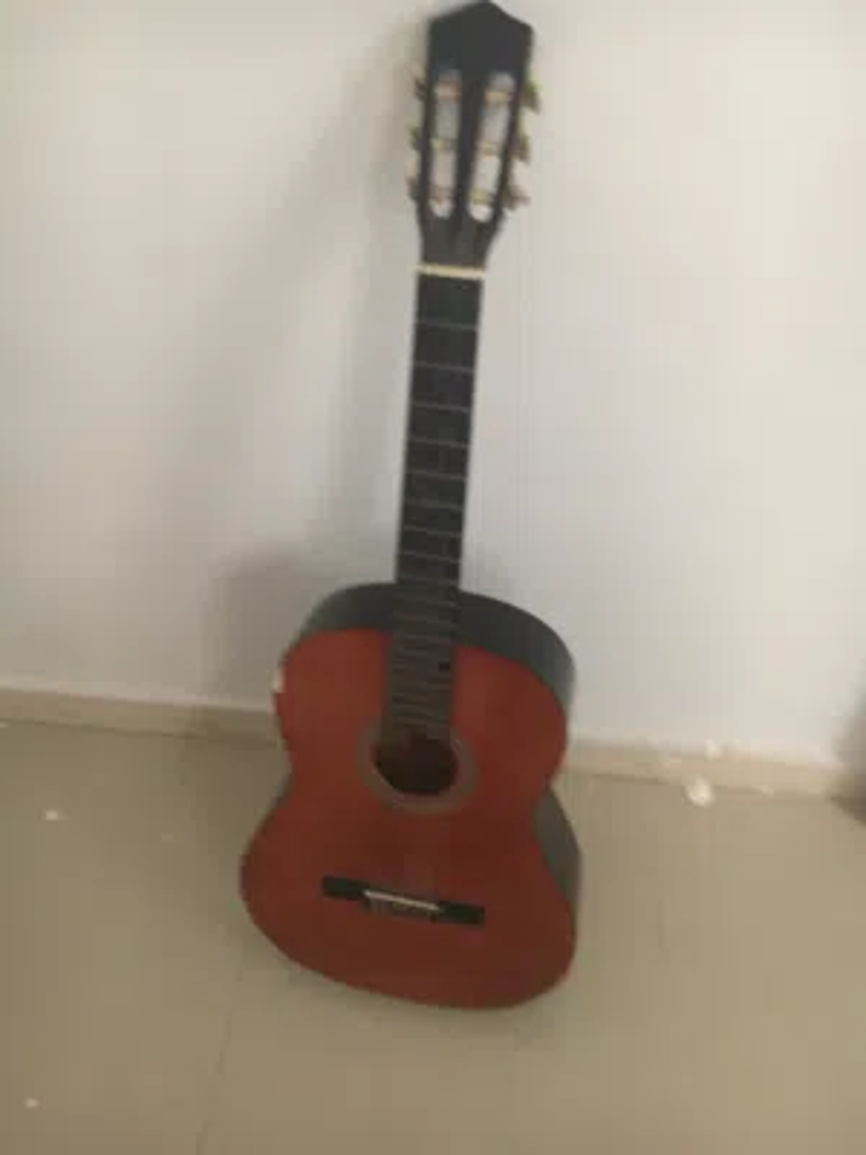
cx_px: 433
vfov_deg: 61.7
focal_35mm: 29
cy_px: 578
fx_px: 967
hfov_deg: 48.2
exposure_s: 1/17
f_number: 2.2
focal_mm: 4.15
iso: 400
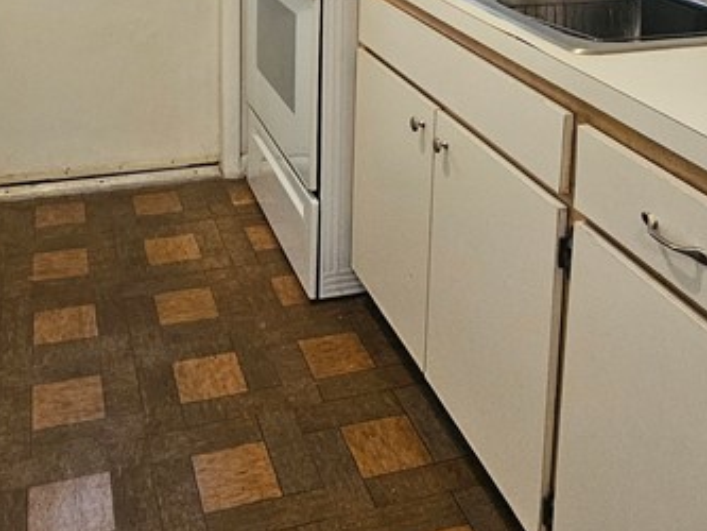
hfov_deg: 46.7
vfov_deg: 30.9
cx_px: 316
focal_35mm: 40
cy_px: -91
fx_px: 817
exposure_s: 1/30
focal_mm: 2.2
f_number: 2.2
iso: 500
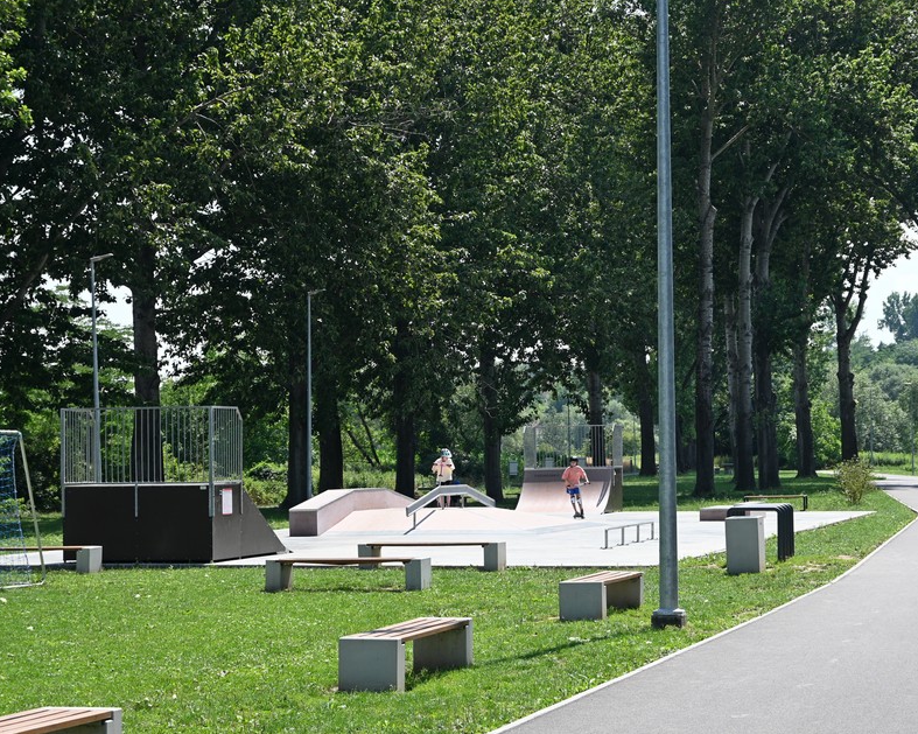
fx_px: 2309
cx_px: 547
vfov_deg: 18.1
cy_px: 368
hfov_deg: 22.5
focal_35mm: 85
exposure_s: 1/250
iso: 100
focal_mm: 50
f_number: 6.3
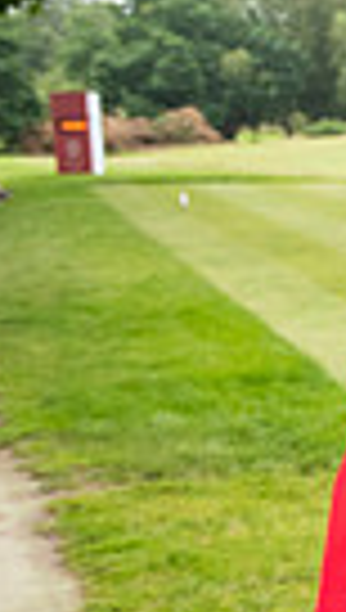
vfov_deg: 18.4
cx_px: 1209
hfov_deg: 8.1
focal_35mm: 116
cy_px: 398
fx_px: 1883
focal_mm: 26
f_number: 8
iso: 640
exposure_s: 1/320
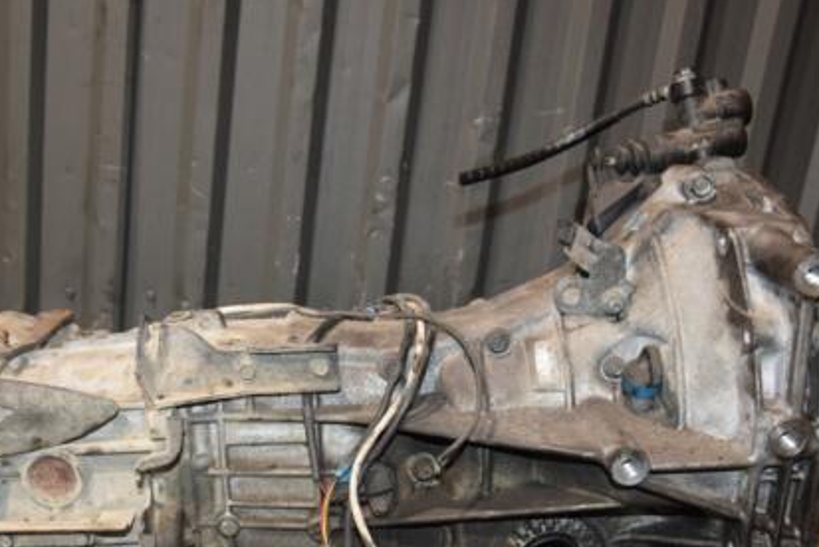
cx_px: 295
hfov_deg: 42.5
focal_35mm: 46
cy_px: 388
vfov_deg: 29.1
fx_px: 1041
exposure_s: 1/60
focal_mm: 21
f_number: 5
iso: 800
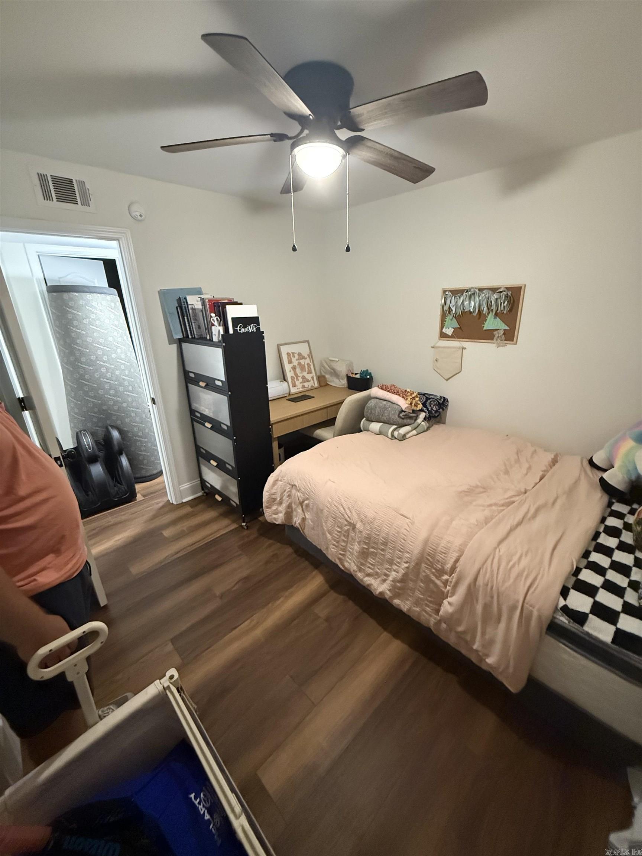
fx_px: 346
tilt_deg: -19.4
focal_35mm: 14
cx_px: 321
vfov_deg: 102.1
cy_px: 428
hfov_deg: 85.7
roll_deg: +1.9
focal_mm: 2.22
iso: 1250
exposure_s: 1/60
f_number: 2.2
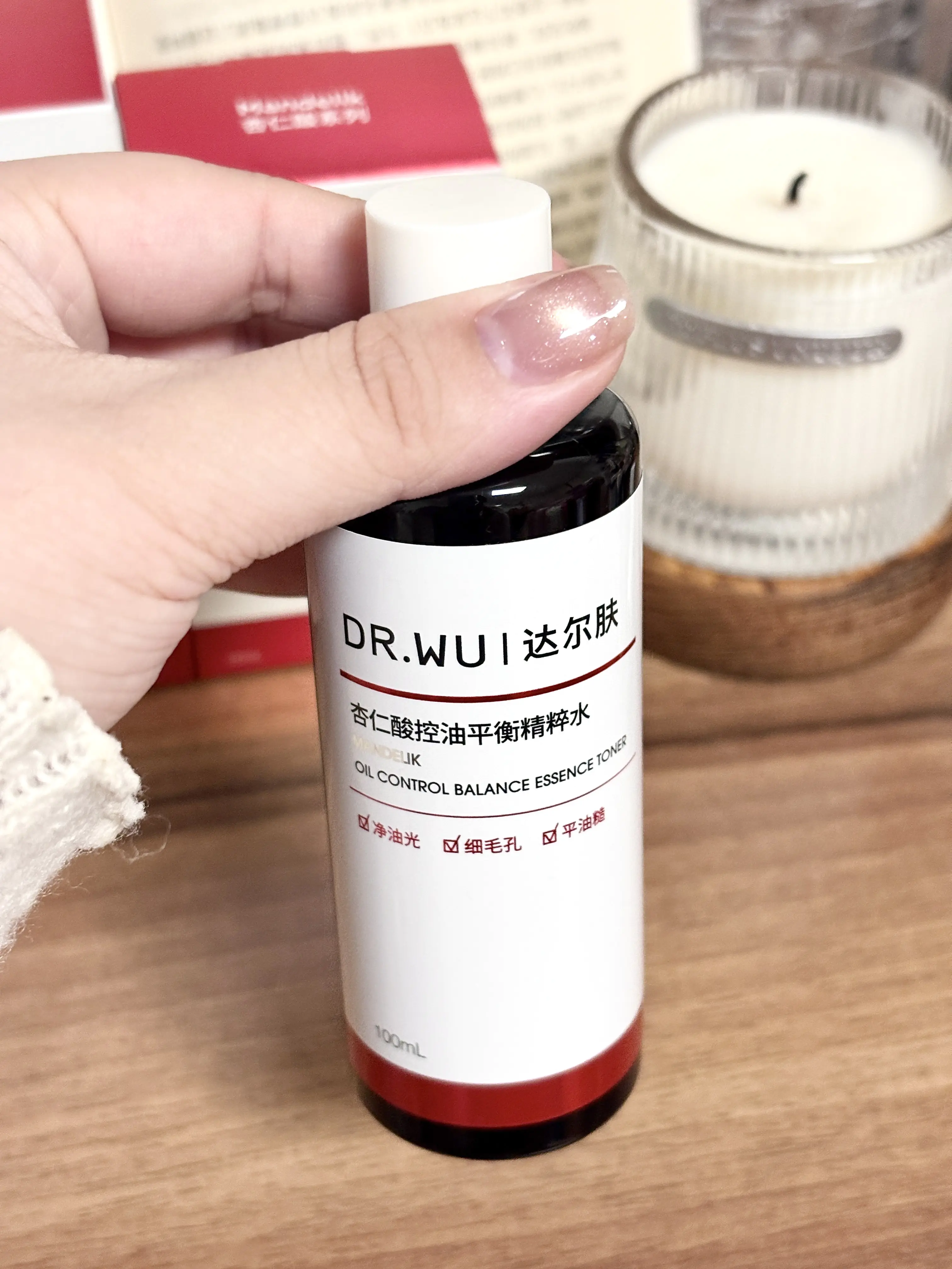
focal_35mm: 52
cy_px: 634
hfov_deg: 28.0
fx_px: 1907
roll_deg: -0.2
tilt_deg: -43.7
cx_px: 476
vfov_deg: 36.8
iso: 125
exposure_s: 1/33
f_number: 1.6
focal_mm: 5.96
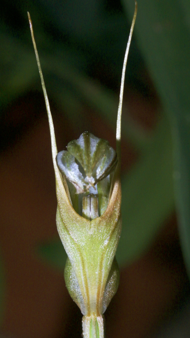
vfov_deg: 8.3
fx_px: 2328
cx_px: 89
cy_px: 173
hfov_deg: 4.7
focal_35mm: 260
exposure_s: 1/180
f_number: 9.5
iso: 100
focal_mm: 50.69
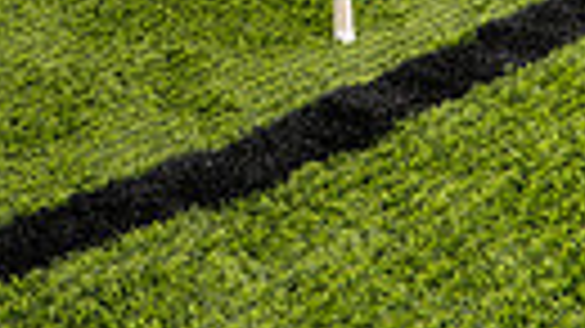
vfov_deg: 11.0
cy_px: -526
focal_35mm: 87
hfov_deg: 23.9
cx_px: 86
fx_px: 1349
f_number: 7.1
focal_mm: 24
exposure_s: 1/250
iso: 250
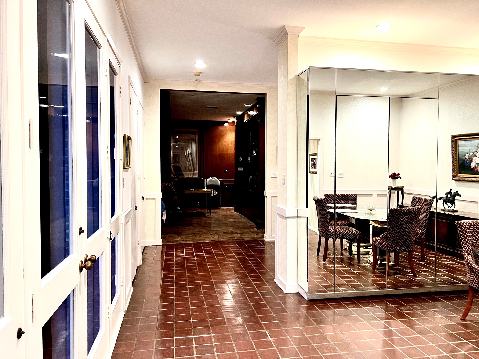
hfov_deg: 67.3
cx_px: 240
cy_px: 180
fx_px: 360
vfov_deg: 53.1
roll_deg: -0.6
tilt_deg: -2.6
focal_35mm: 26
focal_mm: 5.7
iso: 320
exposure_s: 1/60
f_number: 1.5
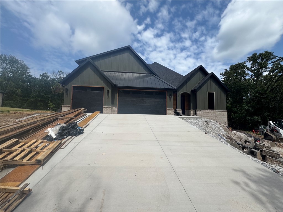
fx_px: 114
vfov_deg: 85.7
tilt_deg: +2.9
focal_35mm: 14
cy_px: 106
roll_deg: -1.1
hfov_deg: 102.1
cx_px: 142
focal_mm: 2.22
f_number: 2.2
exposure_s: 1/2874
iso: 50
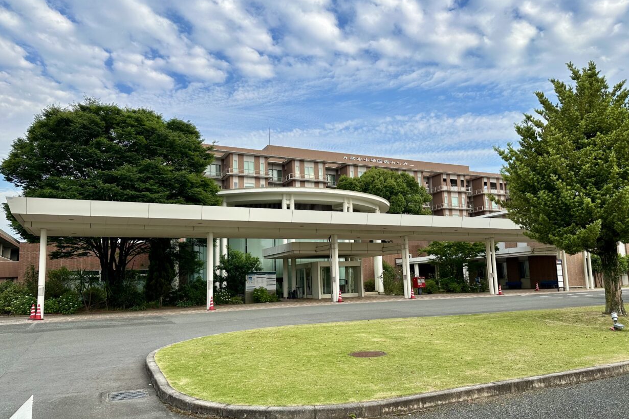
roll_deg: +2.4
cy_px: 227
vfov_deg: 49.5
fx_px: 454
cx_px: 319
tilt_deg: +6.6
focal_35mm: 26
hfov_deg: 69.4
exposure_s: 1/1845
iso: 80
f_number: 1.78
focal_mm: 6.86
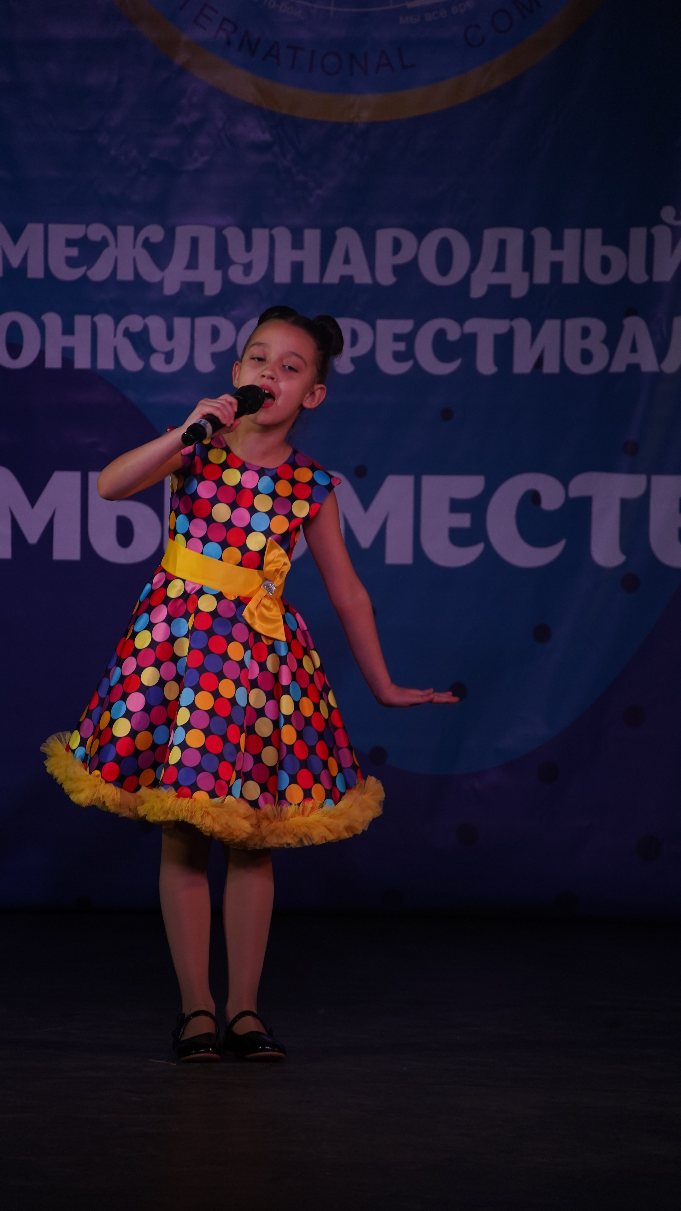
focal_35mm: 261
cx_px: 300
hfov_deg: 4.7
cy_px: 606
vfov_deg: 8.3
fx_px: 8377
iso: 1600
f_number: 6.3
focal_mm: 249
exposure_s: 1/320
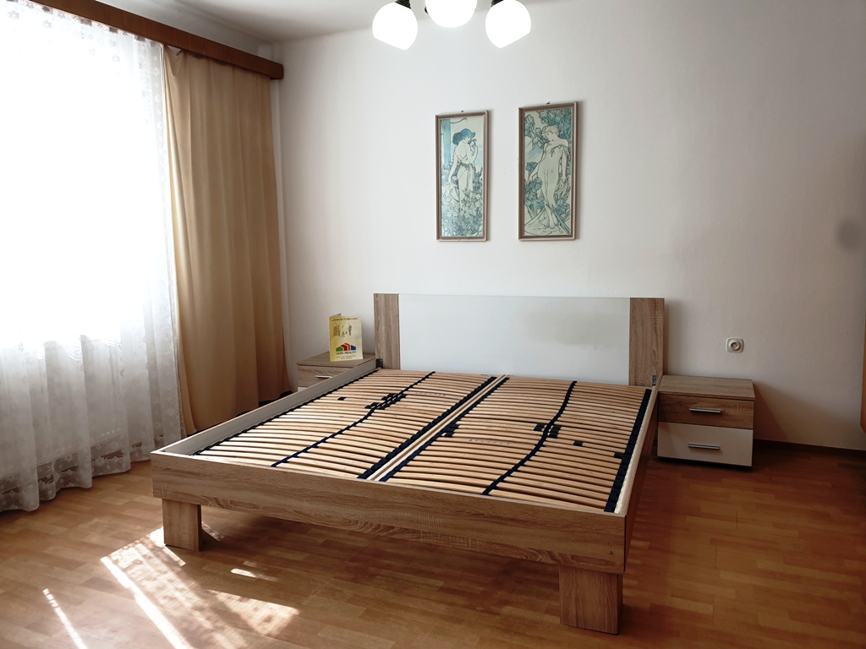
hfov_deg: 67.3
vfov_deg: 53.1
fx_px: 650
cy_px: 324
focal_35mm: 26
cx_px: 433
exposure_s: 1/50
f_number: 2.4
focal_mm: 4.3
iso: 64
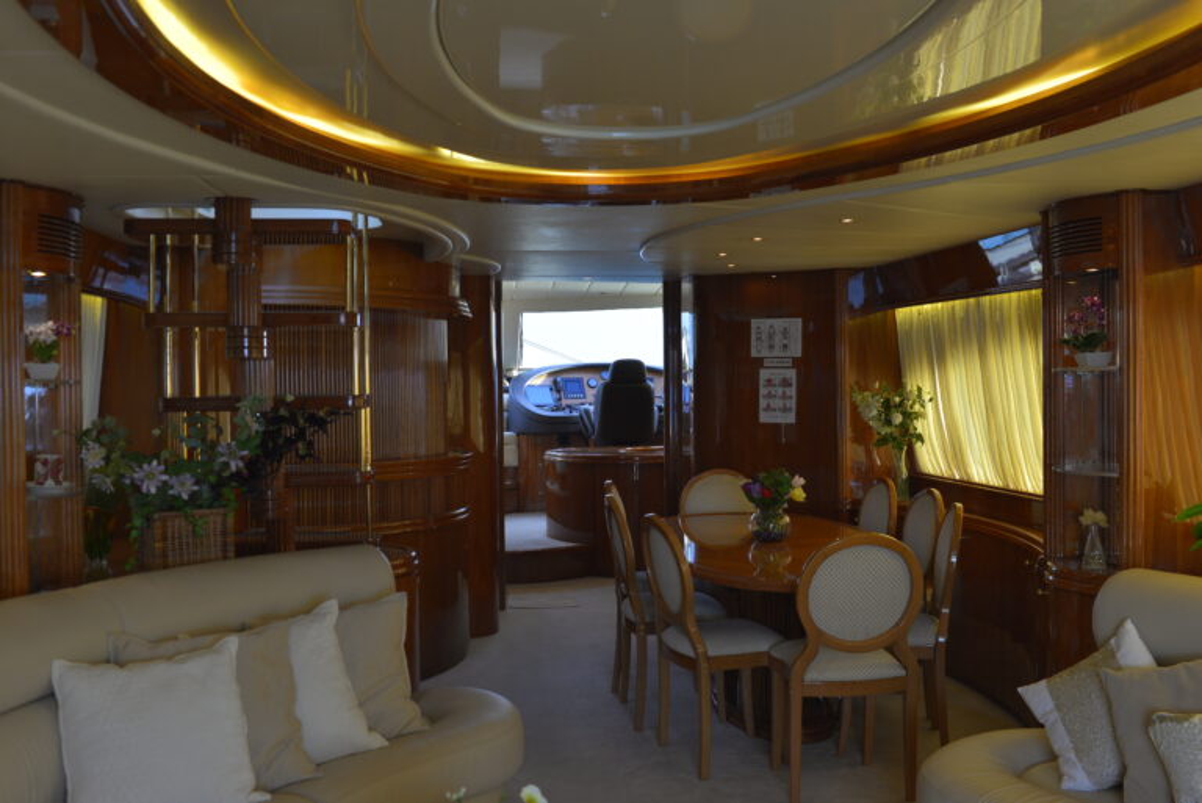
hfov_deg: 54.4
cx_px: 601
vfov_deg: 37.9
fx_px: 1169
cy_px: 402
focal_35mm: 35
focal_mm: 35
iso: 500
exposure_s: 1/100
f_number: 5.6
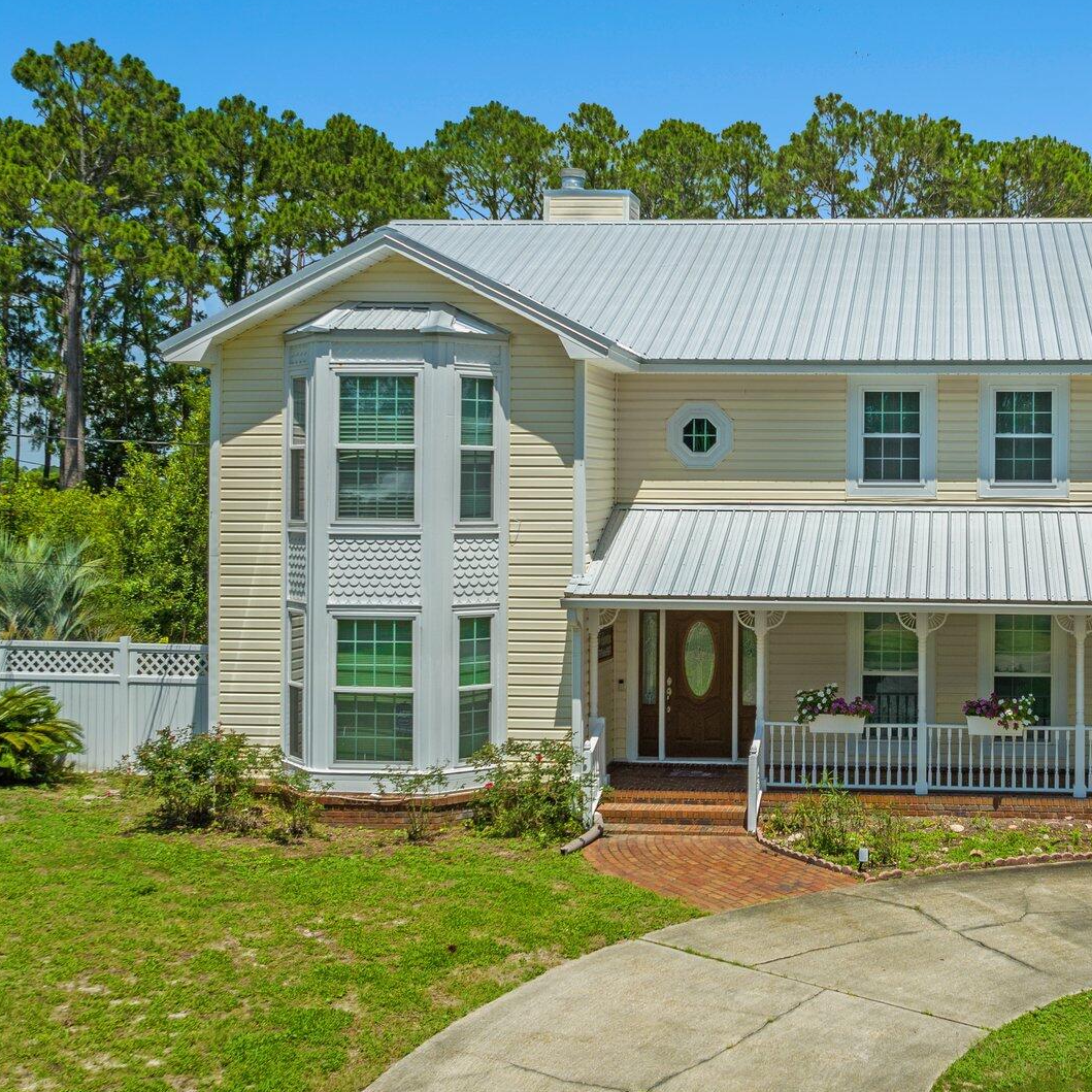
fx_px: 1463
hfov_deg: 39.0
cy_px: 498
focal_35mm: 41
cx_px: 902
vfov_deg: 40.9
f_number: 5
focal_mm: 12.29
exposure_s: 1/100
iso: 100
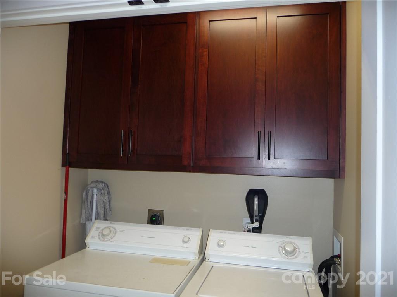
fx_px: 321
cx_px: 198
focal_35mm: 28
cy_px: 148
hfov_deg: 63.4
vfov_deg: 49.7
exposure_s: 1/30
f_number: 3.3
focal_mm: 4.7
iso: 100
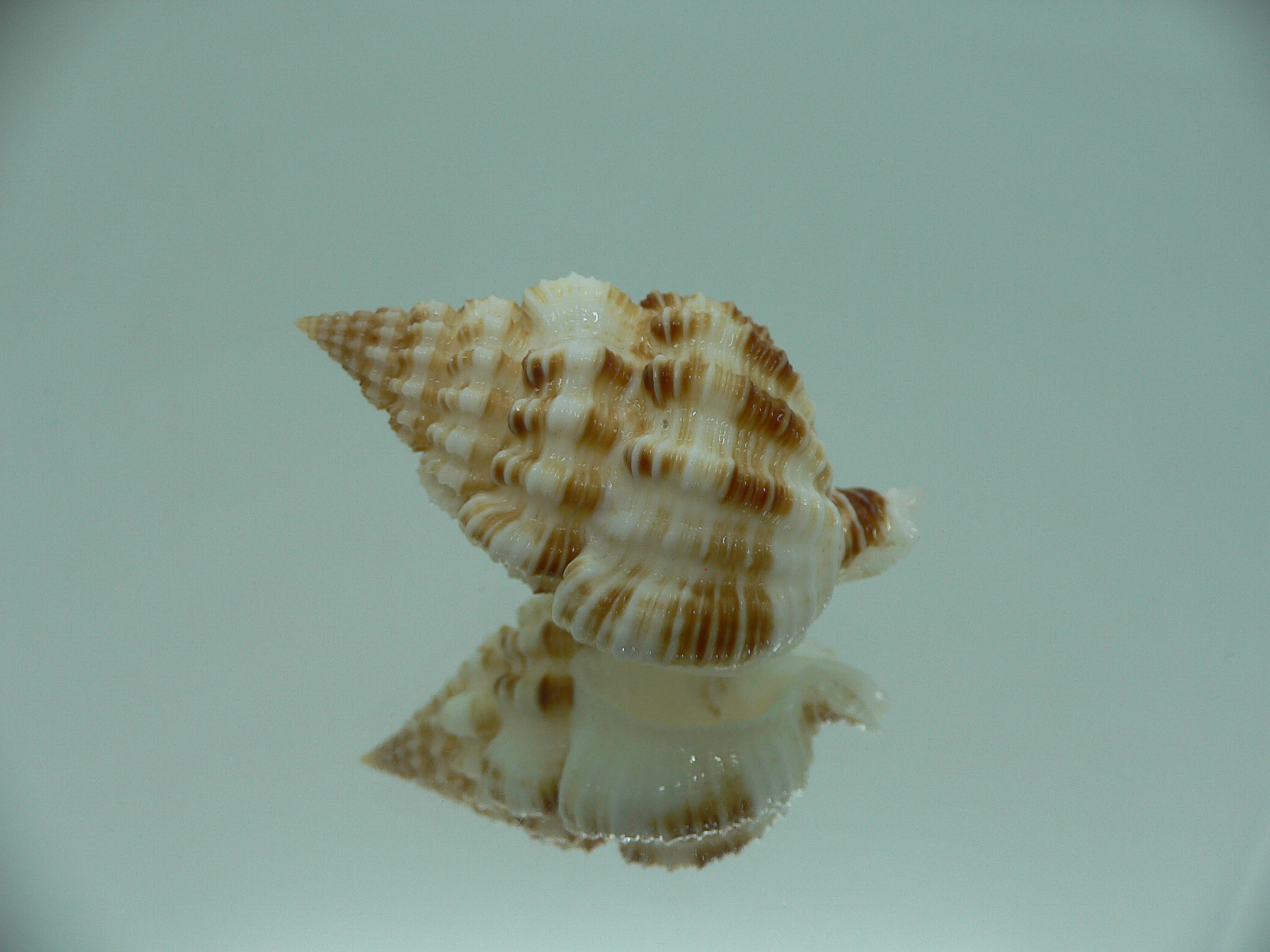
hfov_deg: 52.6
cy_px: 476
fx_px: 1284
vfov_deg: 40.7
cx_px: 635
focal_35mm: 35
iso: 80
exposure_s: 1/60
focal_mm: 4.6
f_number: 2.8
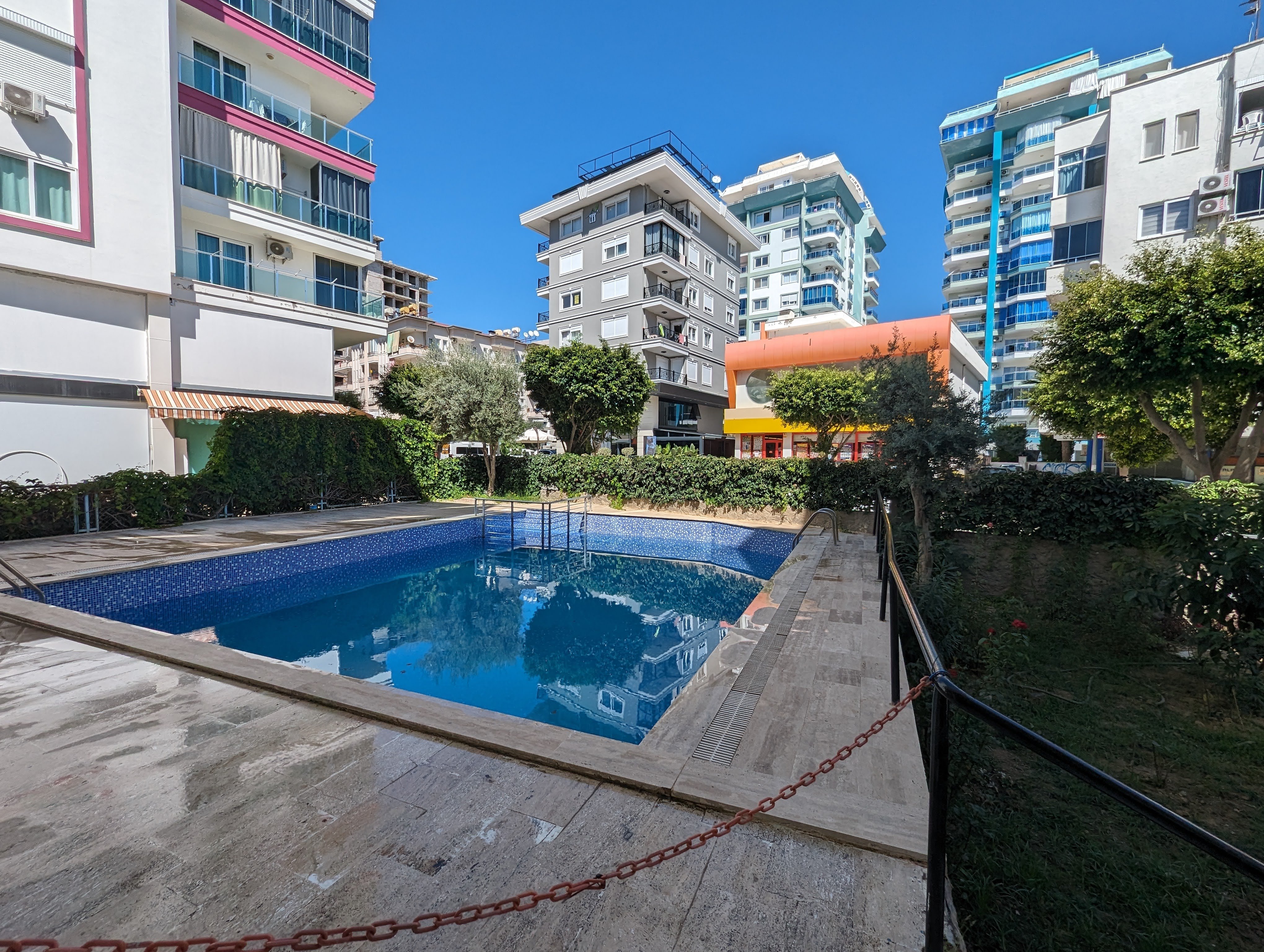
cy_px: 476
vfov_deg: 90.1
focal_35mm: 13
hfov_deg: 106.1
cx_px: 632
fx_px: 475
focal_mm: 1.95
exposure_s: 1/1821
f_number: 2.2
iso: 42
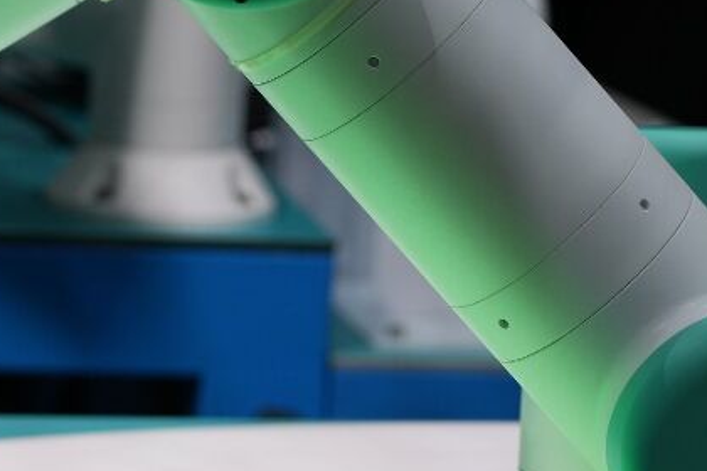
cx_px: 298
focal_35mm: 262
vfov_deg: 5.2
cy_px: 105
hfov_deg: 7.9
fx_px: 5145
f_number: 4
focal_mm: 86
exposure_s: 1/160
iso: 640
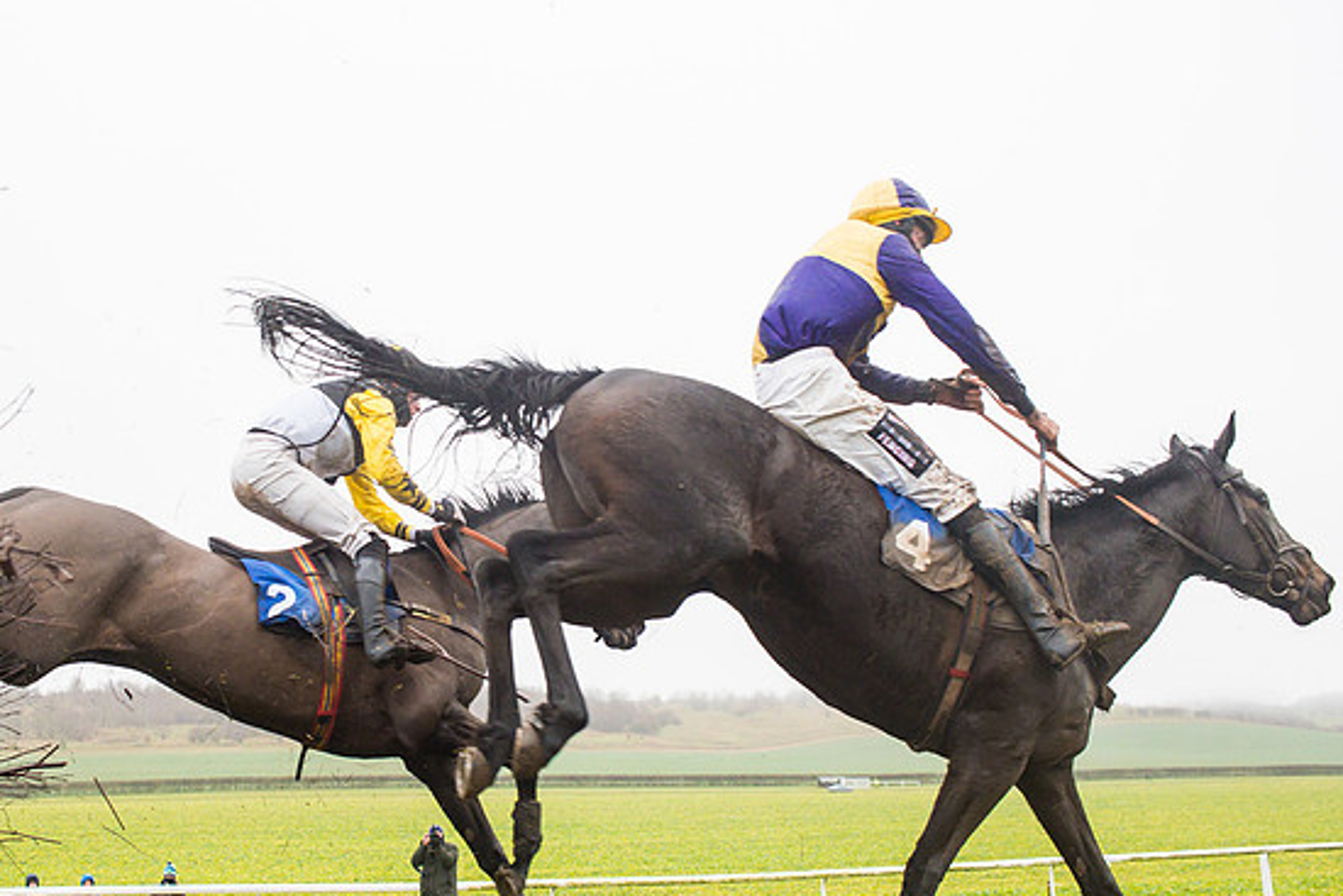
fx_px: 1604
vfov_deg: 31.2
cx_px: 529
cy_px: 496
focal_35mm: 43
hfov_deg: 45.1
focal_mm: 35
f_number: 5
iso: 2000
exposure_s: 1/1000
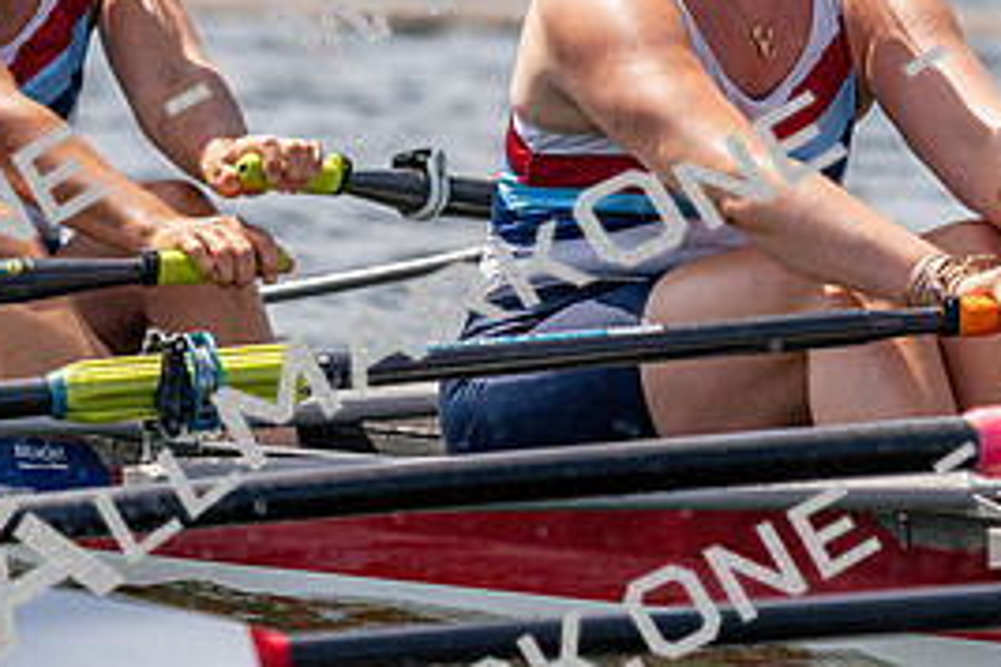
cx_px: 735
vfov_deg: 2.5
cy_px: 81
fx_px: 15208
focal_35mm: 547
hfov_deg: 3.8
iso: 250
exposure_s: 1/2000
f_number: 5.6
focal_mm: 252
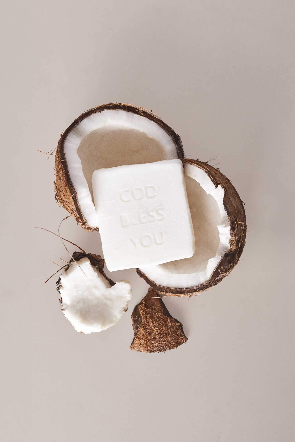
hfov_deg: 21.9
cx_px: 148
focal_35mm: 62
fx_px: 761
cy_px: 221
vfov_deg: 32.4
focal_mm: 62
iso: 6400
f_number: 25
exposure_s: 1/160
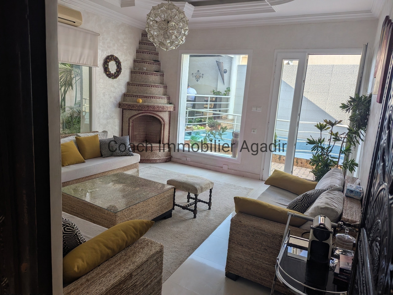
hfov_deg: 71.6
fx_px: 272
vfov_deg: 56.8
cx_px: 196
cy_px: 148
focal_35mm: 24
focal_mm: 6.81
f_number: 1.85
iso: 45
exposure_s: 1/494
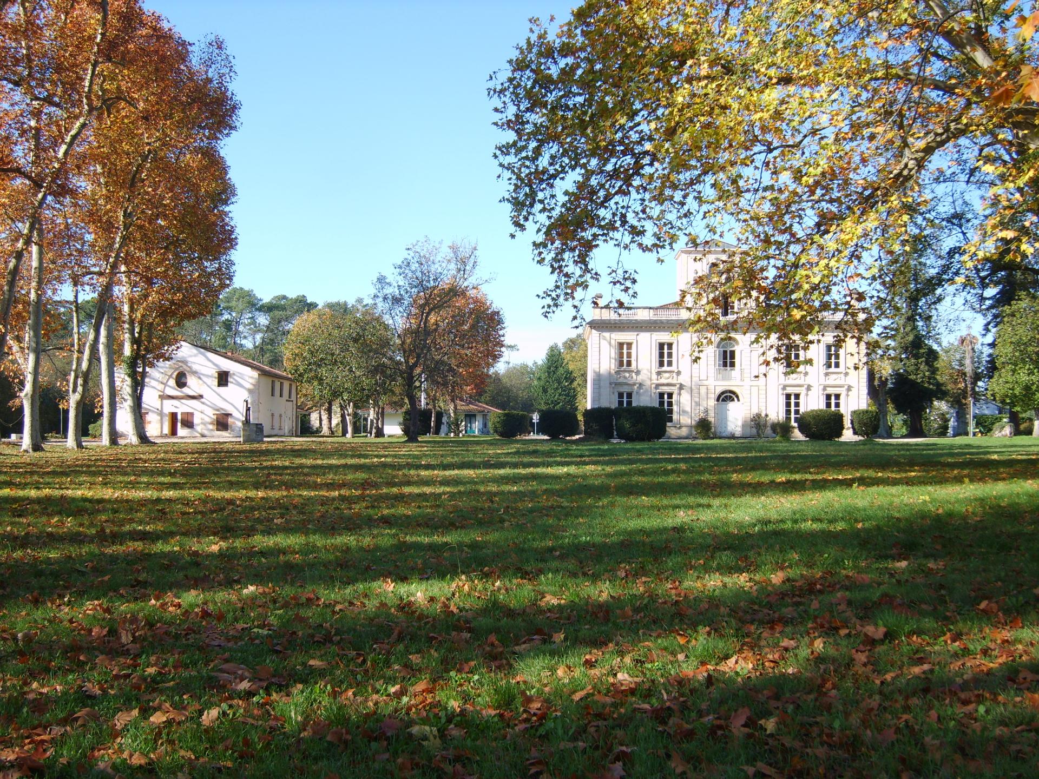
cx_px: 520
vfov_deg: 32.9
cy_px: 390
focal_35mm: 44
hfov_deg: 42.9
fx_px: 1321
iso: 50
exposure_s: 1/350
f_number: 3.1
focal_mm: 9.2
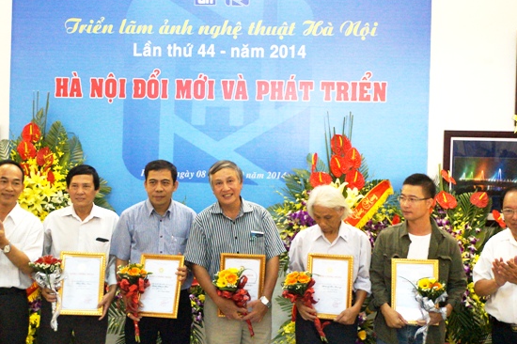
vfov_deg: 26.7
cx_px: 233
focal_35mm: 51
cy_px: 169
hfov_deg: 39.2
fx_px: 726
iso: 3200
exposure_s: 1/160
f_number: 5
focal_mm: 29
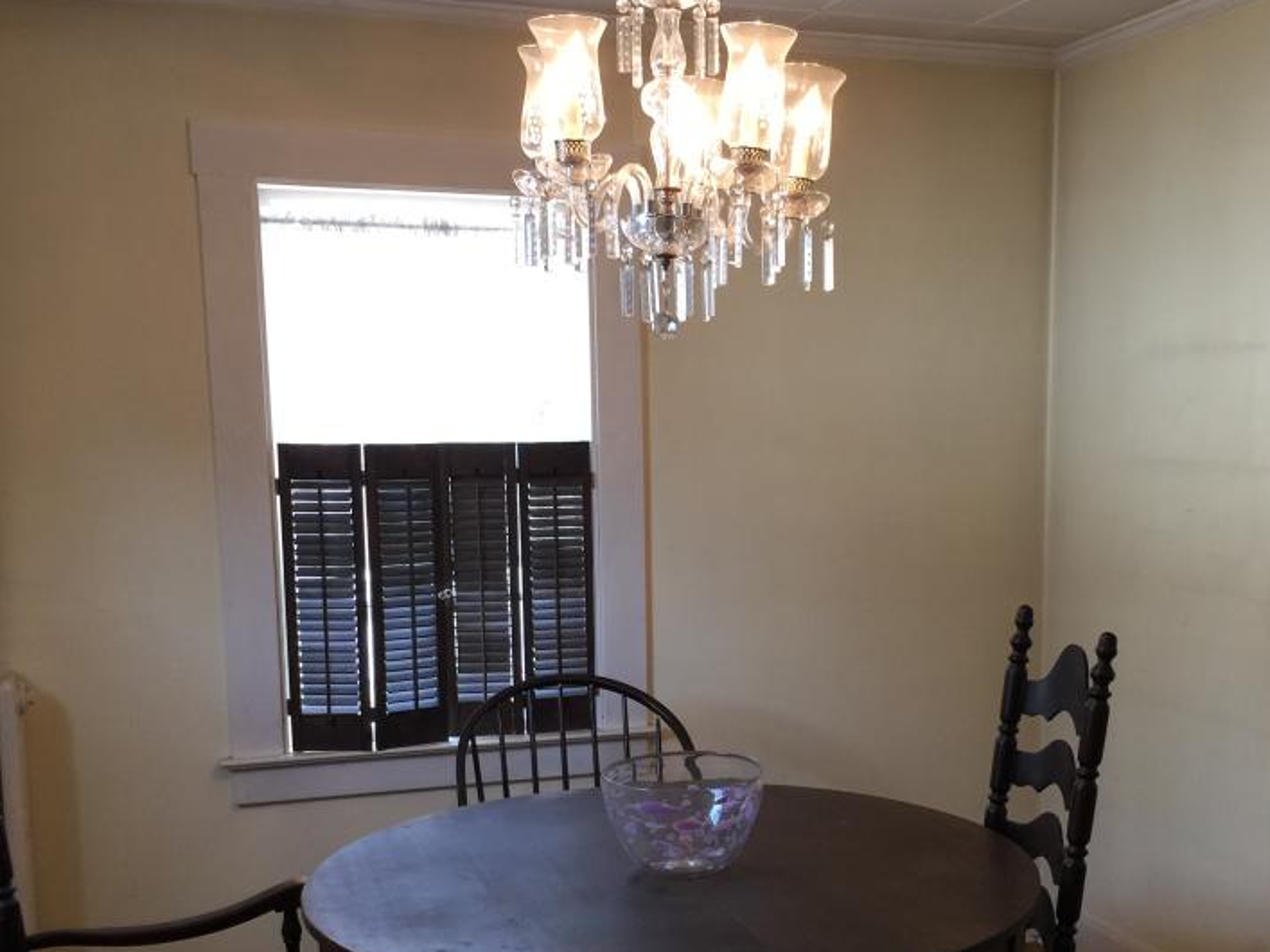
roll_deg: +0.6
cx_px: 774
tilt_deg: -7.8
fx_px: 1541
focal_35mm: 42
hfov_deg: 44.5
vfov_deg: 33.9
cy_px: 656
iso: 40
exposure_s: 1/30
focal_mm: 4.15
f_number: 2.2
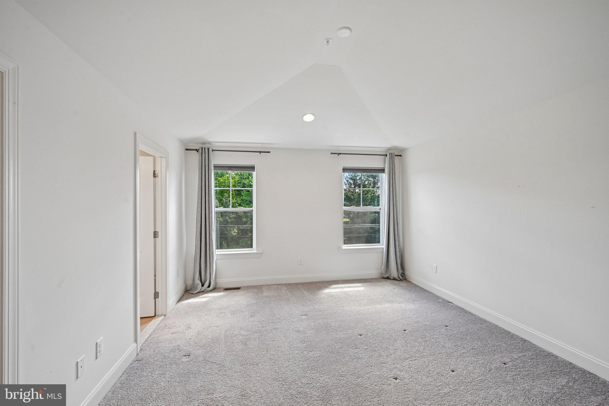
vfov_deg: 73.7
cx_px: 304
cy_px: 203
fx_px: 271
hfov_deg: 96.7
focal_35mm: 16
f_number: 8
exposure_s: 1/80
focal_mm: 16
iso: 800
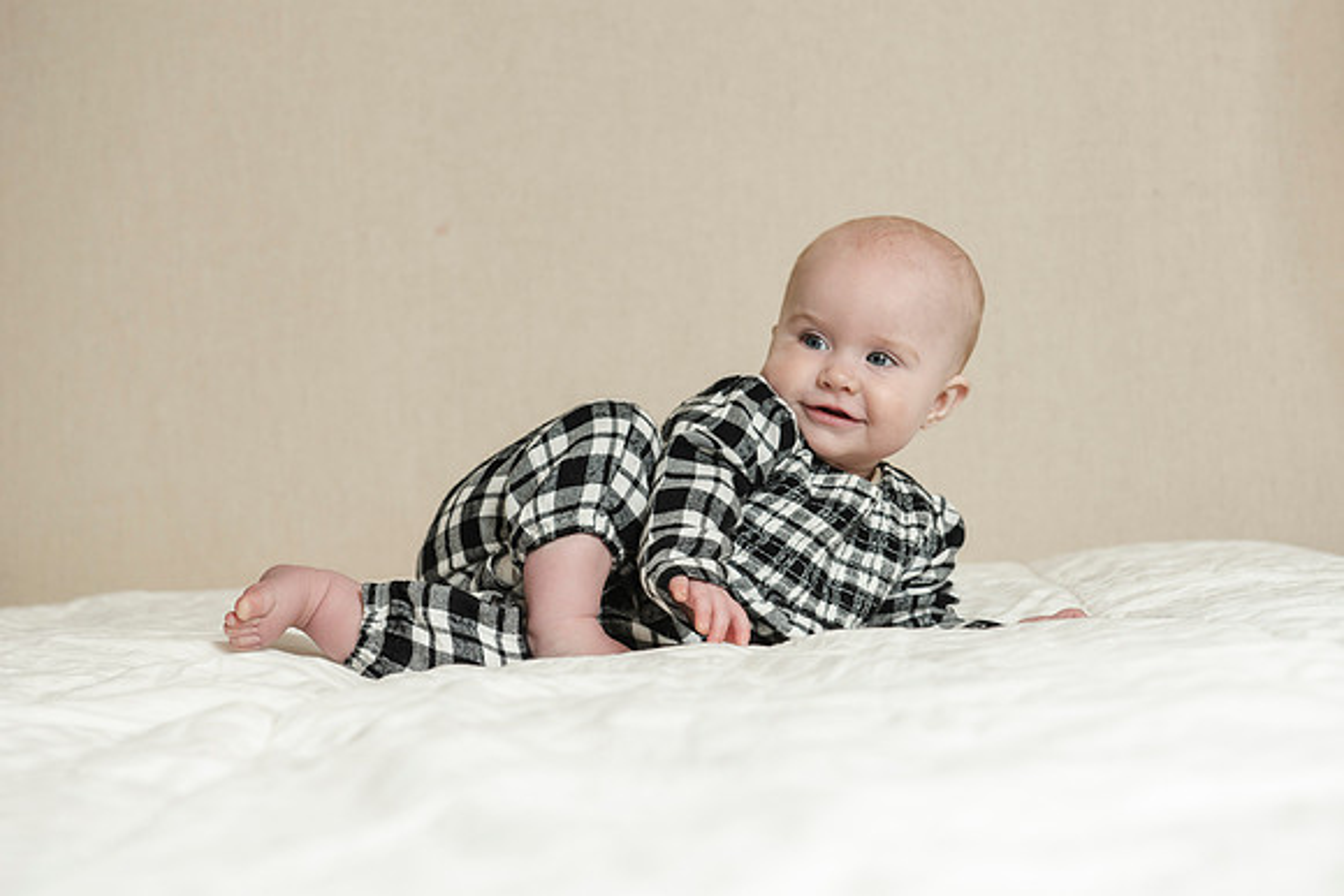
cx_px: 722
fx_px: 2809
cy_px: 415
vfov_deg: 18.1
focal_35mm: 75
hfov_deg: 26.9
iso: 400
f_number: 5.6
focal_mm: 70
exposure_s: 1/200
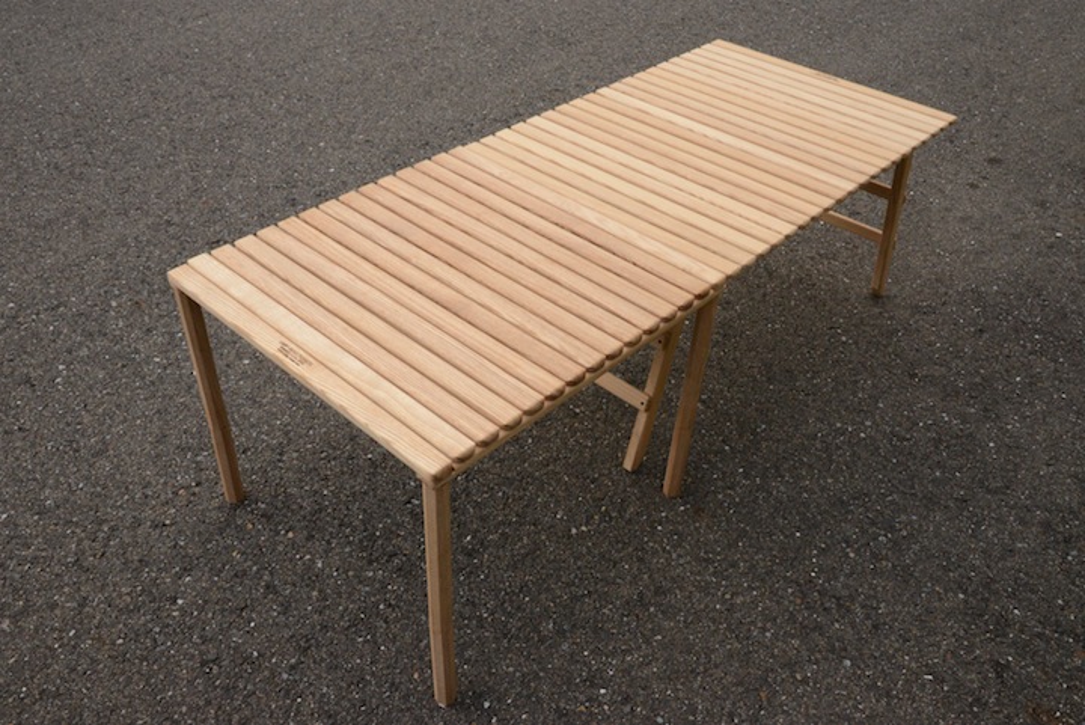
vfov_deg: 42.4
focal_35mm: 31
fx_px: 935
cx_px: 542
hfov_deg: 60.3
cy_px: 362
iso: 4000
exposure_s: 1/250
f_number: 22
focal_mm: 31
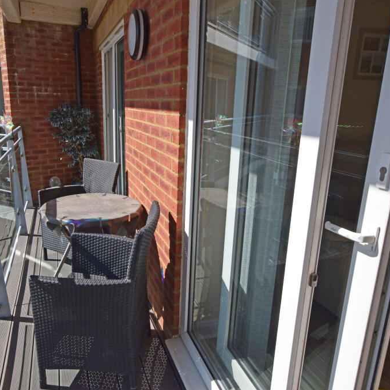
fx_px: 344
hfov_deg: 58.6
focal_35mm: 27
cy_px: 194
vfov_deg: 59.1
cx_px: 154
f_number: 11
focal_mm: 14
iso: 400
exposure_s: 1/500
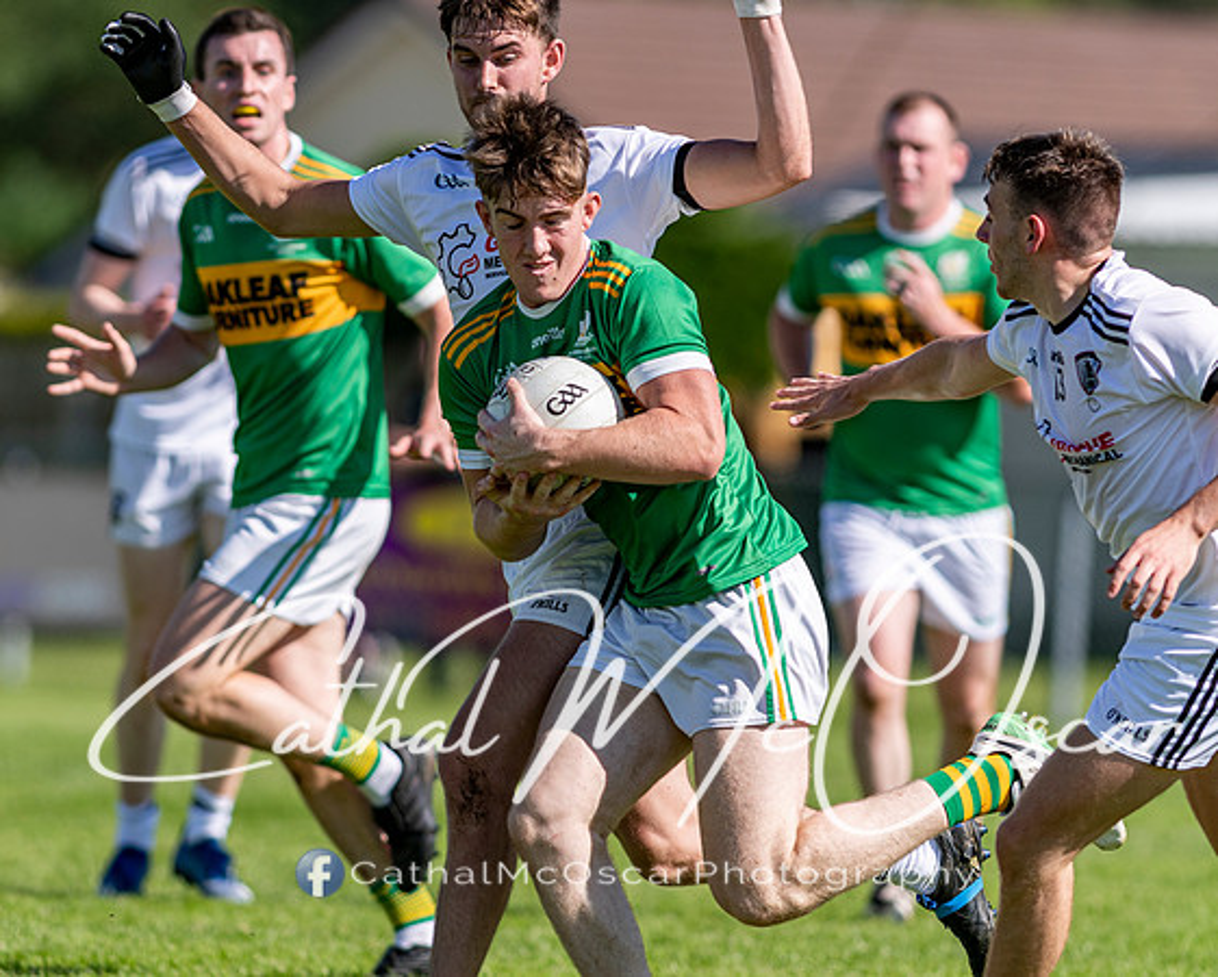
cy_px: 488
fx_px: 18834
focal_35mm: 522
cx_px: 485
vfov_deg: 3.0
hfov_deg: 3.7
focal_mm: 300
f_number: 2.8
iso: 100
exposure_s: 1/2500
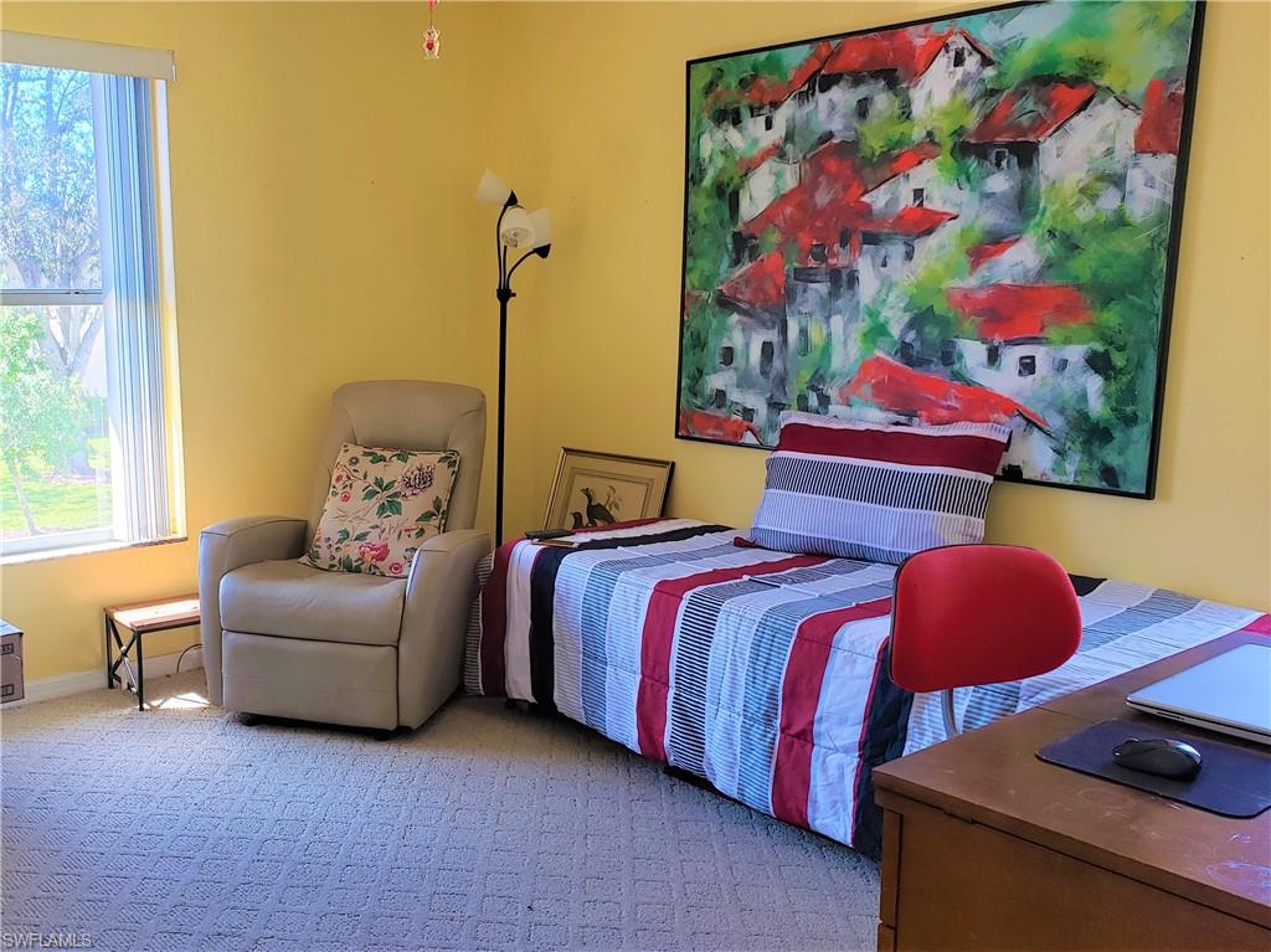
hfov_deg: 67.3
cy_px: 476
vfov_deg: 53.0
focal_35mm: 26
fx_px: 954
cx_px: 636
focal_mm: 4.3
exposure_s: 1/60
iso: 100
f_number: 2.4
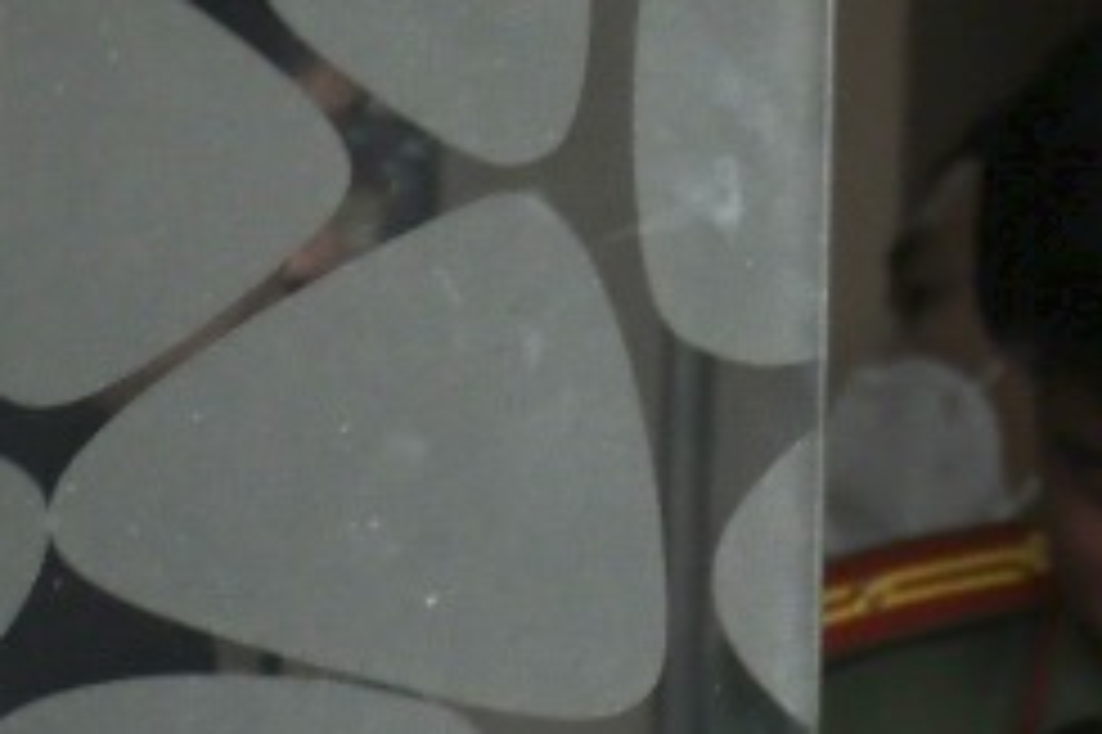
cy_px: 18
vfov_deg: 1.9
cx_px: 2015
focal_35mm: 742
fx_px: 22697
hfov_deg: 2.8
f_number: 5
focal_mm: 75
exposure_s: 1/200
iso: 500
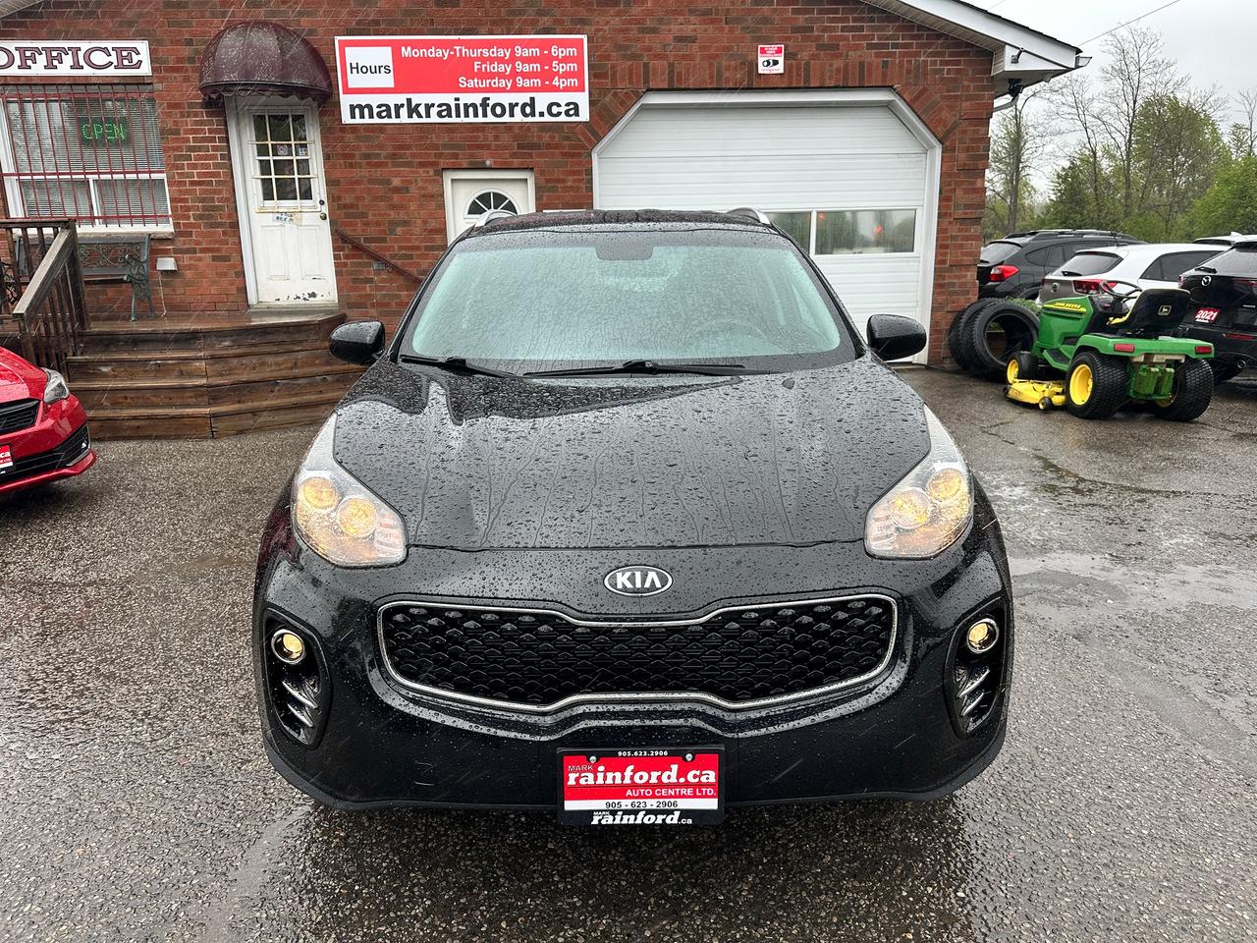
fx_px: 872
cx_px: 628
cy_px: 472
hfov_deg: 71.6
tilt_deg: -15.1
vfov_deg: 56.8
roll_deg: +0.7
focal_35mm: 24
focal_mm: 6.86
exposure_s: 1/241
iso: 64
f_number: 1.78
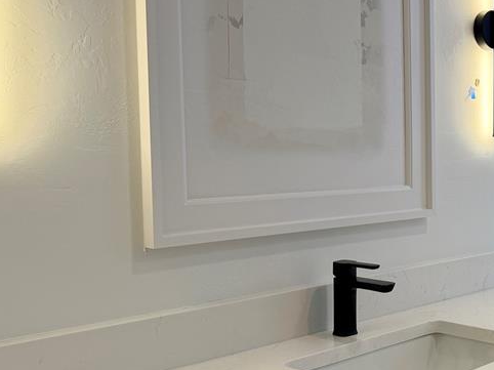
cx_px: 471
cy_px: 193
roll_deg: +0.9
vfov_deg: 28.5
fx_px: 727
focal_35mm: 51
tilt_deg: -2.9
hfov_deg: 34.7
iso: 125
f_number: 1.78
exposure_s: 1/193
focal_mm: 6.76
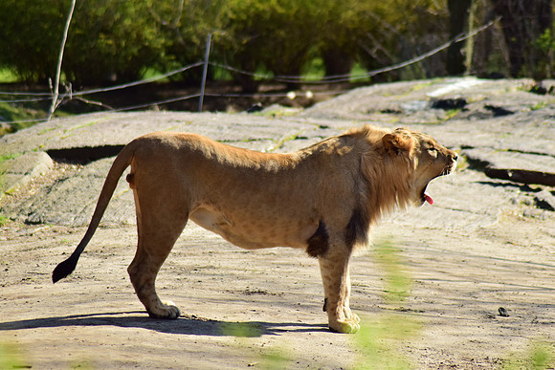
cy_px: 185
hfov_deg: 6.9
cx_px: 278
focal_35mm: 300
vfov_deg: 4.6
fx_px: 4626
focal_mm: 200
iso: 500
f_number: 4.8
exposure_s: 1/1600
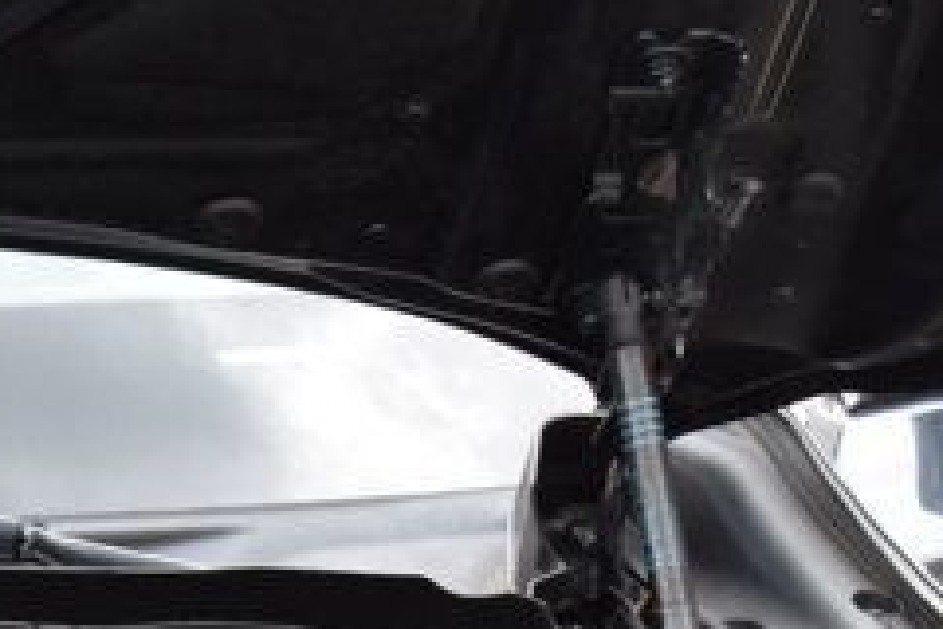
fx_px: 5710
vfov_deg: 6.1
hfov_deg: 8.9
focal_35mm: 218
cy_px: 1242
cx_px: -994
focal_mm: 34
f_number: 9
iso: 400
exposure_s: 1/100
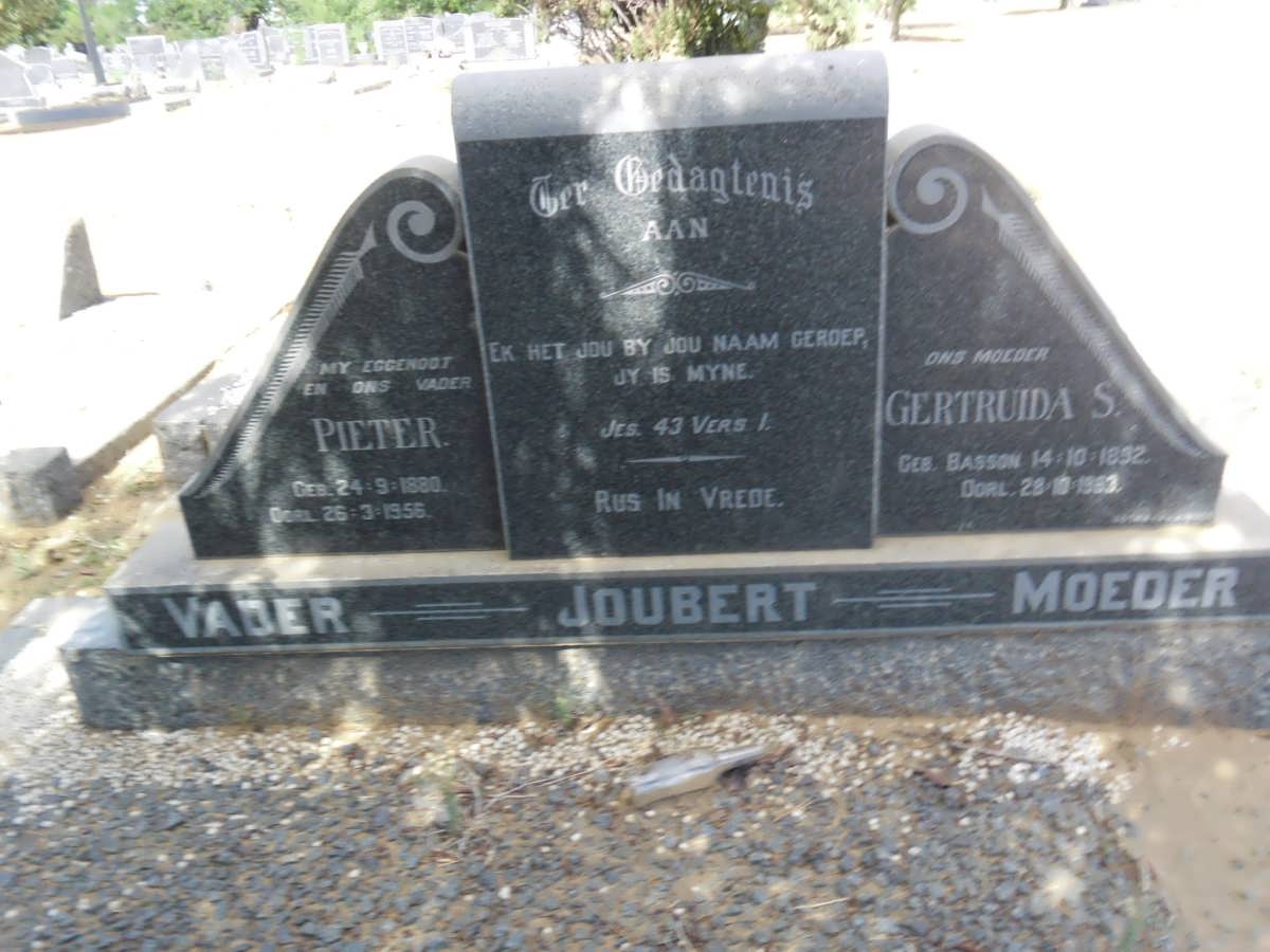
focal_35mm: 27
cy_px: 476
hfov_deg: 65.3
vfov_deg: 51.4
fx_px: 991
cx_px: 635
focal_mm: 4.9
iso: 80
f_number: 3.5
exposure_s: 1/139
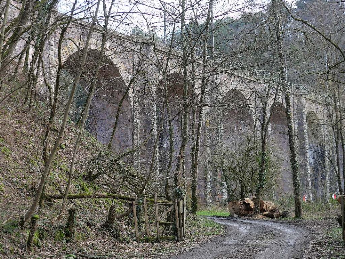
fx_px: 698
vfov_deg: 21.0
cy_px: 130
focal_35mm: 70
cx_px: 172
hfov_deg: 27.8
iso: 200
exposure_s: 1/250
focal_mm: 35
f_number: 3.5
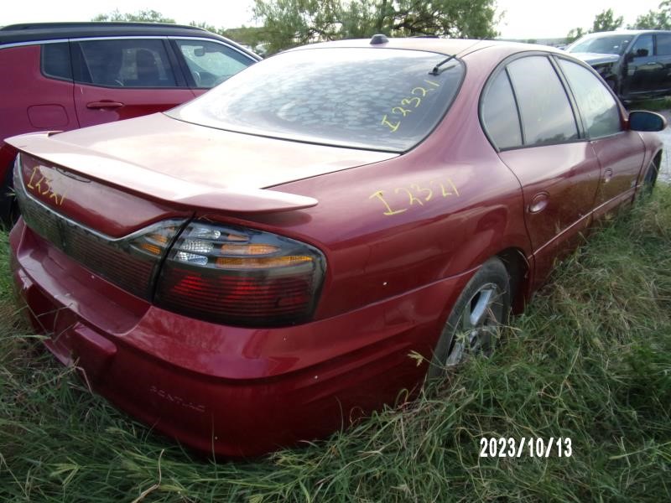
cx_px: 336
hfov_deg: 71.6
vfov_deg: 56.8
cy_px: 252
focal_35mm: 24
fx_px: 465
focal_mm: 4.3
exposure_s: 1/125
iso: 80
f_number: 3.3
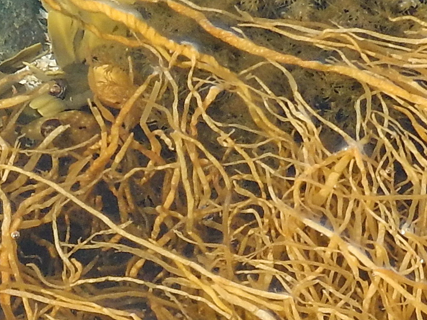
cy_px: 603
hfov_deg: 9.0
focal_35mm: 219
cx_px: -47
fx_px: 2701
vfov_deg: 6.6
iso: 125
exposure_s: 1/100
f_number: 4.2
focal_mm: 7.2
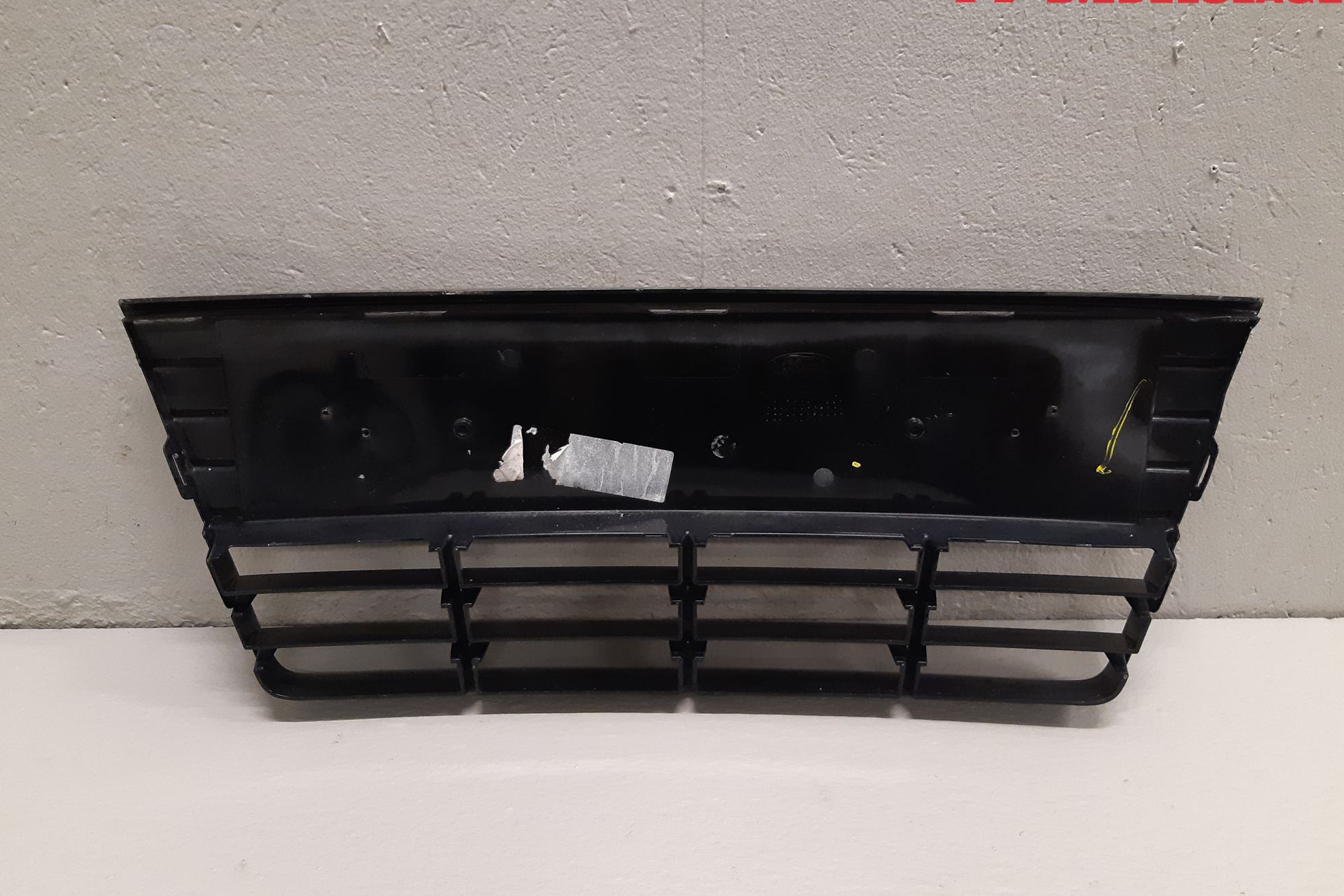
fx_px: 1045
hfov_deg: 65.5
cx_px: 677
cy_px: 410
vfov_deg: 46.4
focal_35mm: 28
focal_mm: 3.93
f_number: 1.7
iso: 200
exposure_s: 1/50
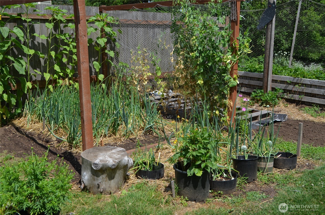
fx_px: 378
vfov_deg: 31.8
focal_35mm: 42
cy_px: 108
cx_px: 162
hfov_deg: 46.5
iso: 100
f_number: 8
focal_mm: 28
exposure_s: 1/250
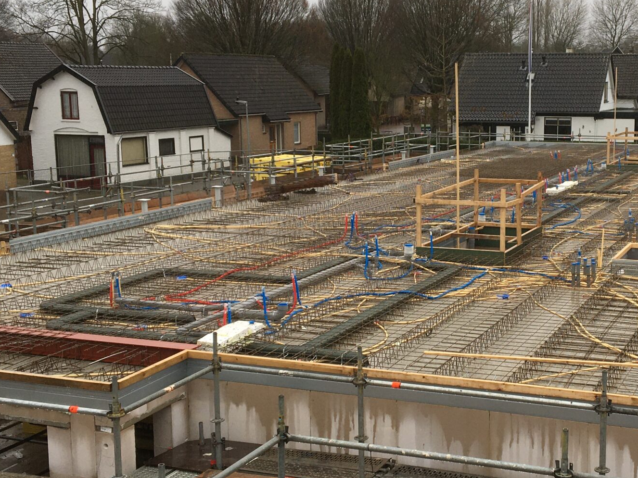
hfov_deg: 33.9
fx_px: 1032
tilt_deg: -9.9
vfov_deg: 26.1
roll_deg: -0.9
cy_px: 258
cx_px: 448
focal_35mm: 56
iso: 25
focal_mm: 4.15
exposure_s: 1/158
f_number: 2.2
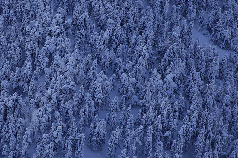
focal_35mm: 211
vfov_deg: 6.5
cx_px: 85
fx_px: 1393
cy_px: 45
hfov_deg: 9.8
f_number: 7.1
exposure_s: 1/320
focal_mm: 70
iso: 200
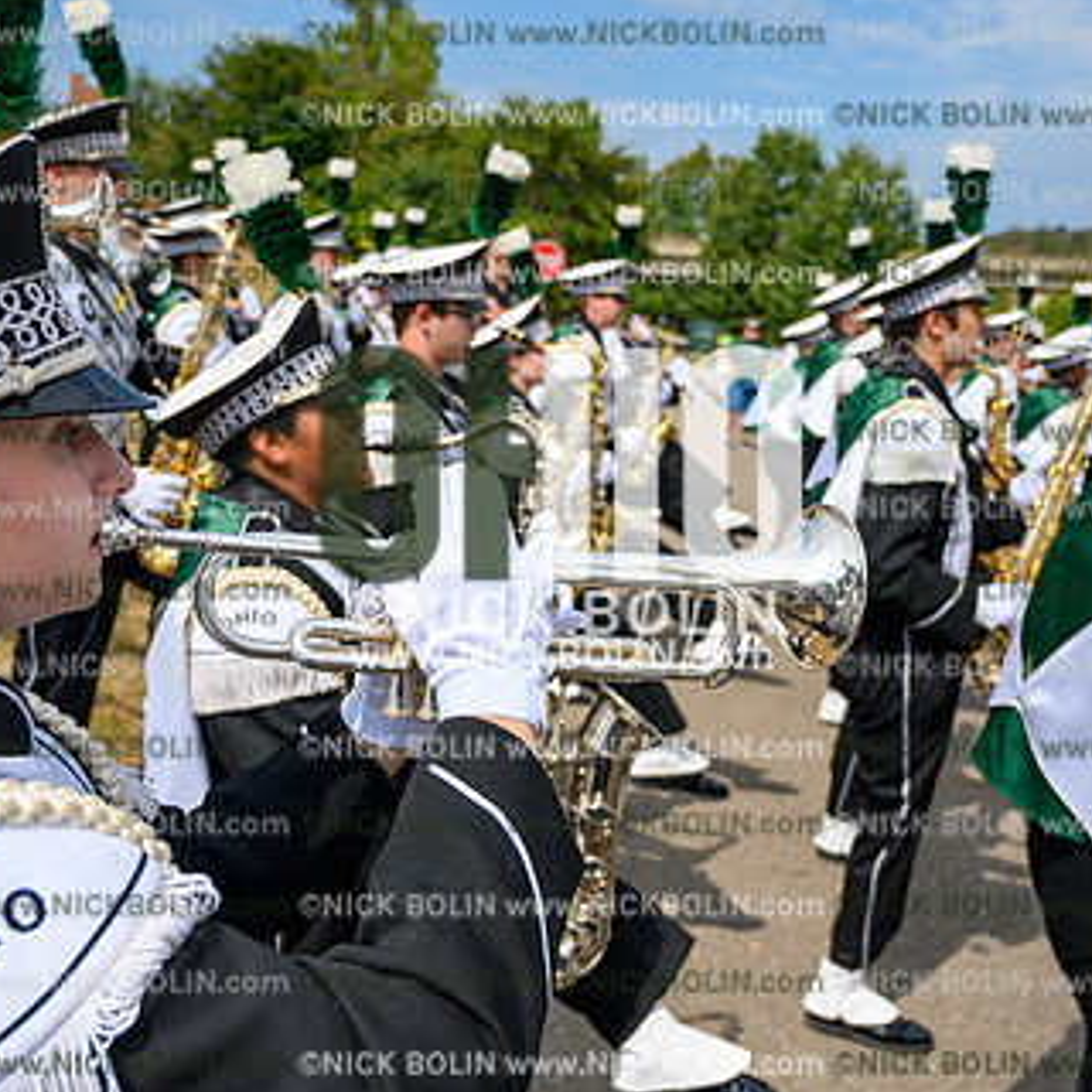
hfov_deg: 44.9
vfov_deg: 44.9
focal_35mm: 37
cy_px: 508
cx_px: 560
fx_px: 1321
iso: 100
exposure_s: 1/2500
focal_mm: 24
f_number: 4
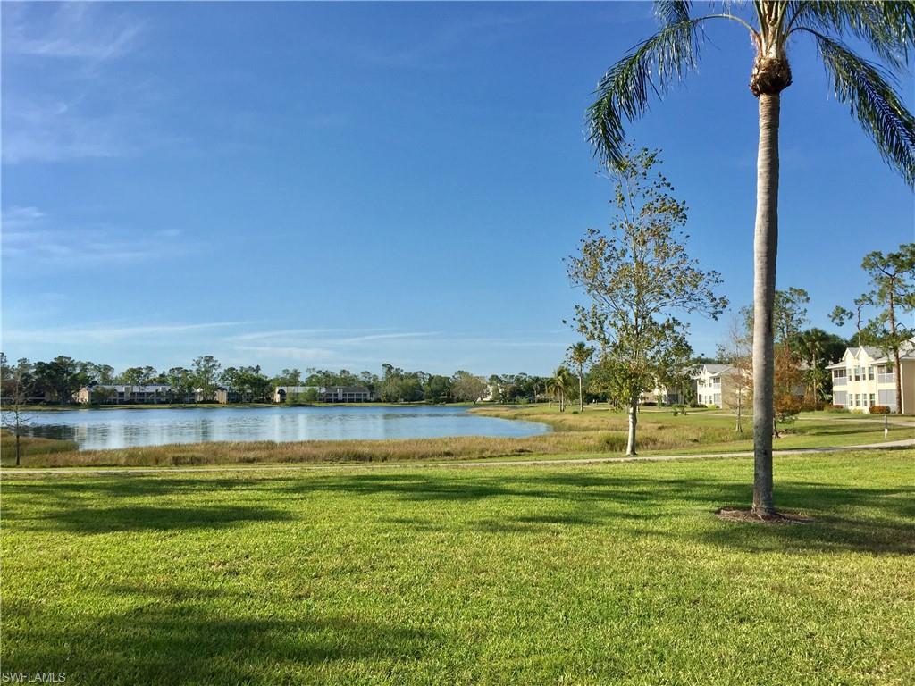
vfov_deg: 48.2
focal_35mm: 29
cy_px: 343
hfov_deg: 61.7
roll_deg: -1.4
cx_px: 458
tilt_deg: +3.5
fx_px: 767
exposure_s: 1/2475
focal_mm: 4.15
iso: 32
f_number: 2.2
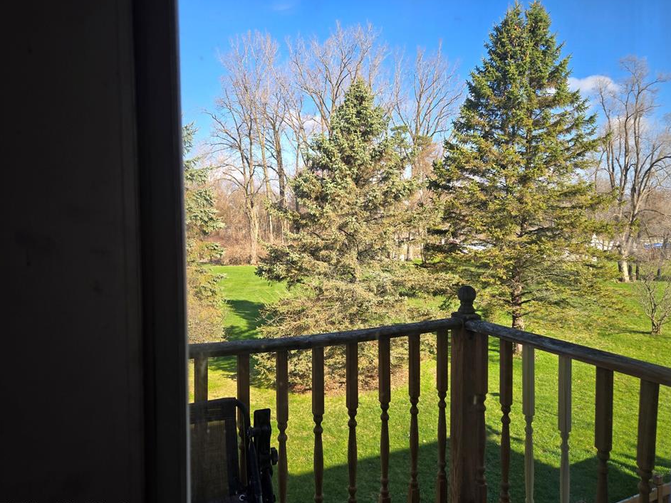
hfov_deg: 69.3
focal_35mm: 25
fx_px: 485
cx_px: 358
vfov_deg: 54.9
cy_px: 255
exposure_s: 1/387
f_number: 1.8
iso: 25
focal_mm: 5.4
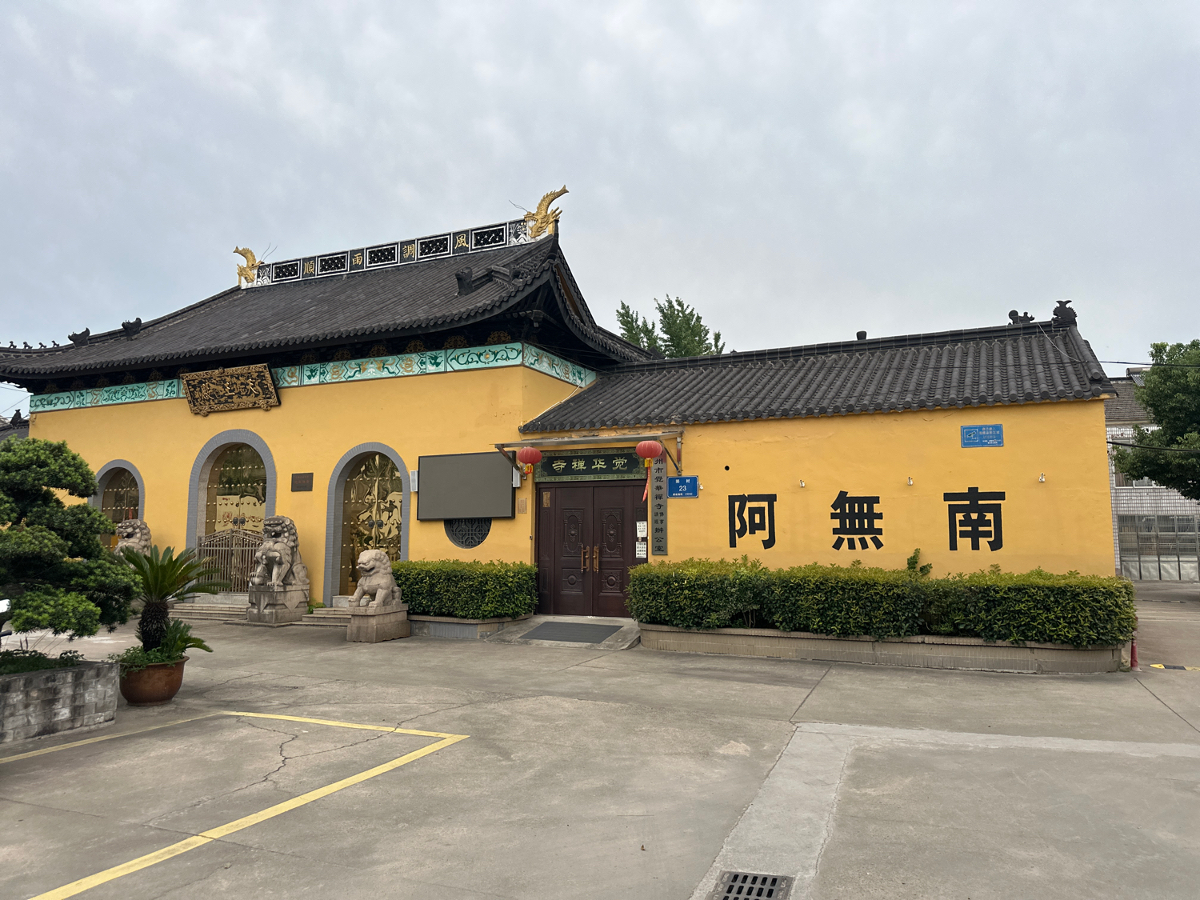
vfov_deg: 56.8
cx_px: 600
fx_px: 832
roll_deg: -0.3
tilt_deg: +6.5
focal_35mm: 24
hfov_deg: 71.6
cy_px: 450
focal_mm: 6.86
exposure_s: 1/121
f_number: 1.78
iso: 160
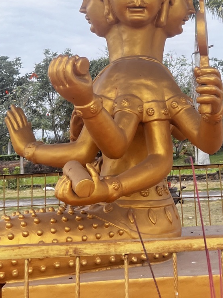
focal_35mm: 70
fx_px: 601
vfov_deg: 26.7
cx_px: 173
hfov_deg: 20.8
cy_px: 24
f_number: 1.5
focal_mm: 5.7
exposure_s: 1/504
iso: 50
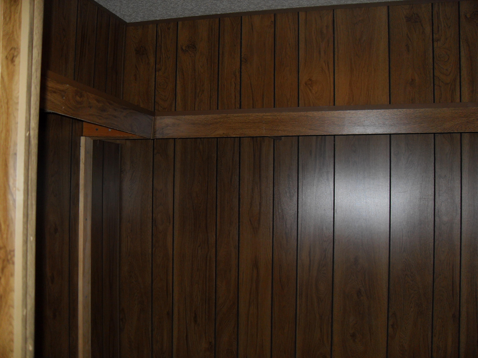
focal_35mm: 34
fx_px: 469
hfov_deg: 54.0
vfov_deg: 41.8
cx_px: 239
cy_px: 179
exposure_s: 1/45
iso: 100
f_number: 2.8
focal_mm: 6.3
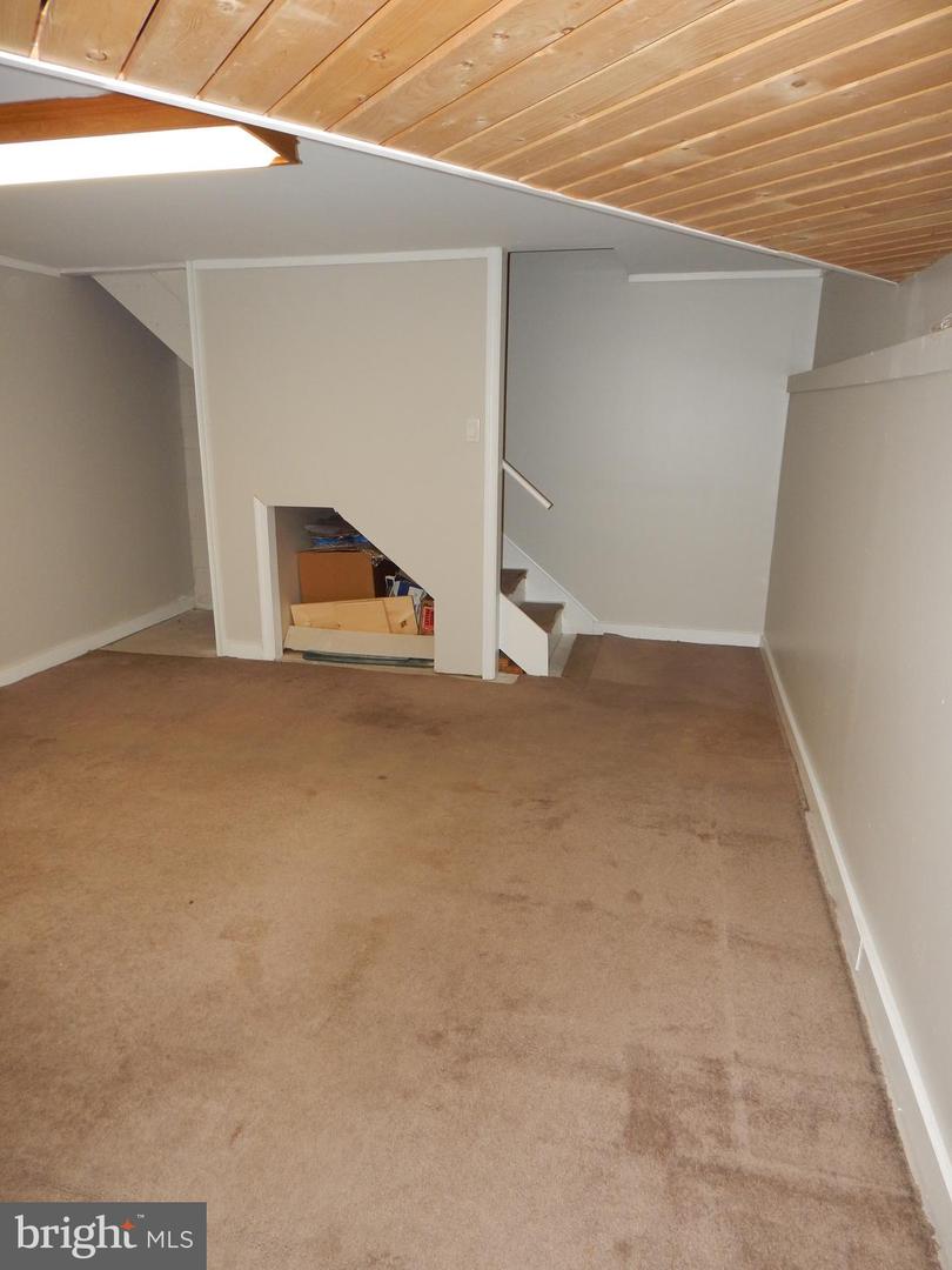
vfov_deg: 76.4
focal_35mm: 22
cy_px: 635
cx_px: 476
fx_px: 807
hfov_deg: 61.1
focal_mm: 4
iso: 200
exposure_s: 1/30
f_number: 3
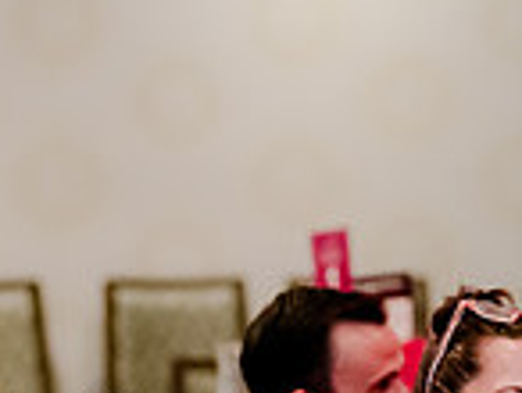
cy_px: 502
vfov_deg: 3.8
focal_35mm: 389
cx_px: 772
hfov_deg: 5.0
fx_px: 5876
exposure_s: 1/250
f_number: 2.8
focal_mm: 102
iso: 5000
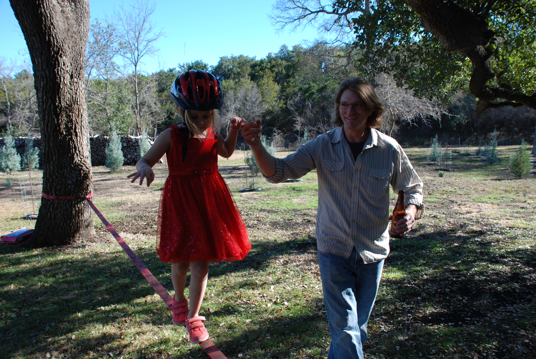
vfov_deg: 43.7
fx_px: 447
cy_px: 180
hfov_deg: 61.9
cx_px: 268
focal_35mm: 30
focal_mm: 20
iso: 100
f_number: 5.6
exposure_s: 1/125
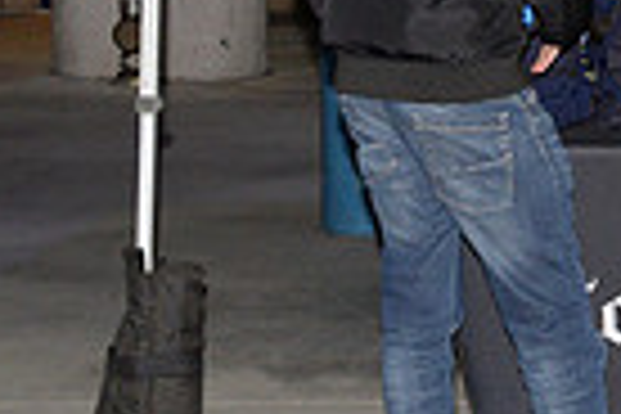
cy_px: -97
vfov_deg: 8.1
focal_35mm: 168
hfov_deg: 11.7
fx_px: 2898
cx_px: 922
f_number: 10
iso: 3200
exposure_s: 1/60
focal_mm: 40
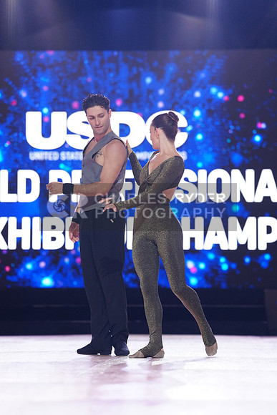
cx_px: 138
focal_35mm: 122
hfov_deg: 11.2
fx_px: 1407
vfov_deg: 16.8
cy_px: 208
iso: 2000
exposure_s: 1/400
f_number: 2.8
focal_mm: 122
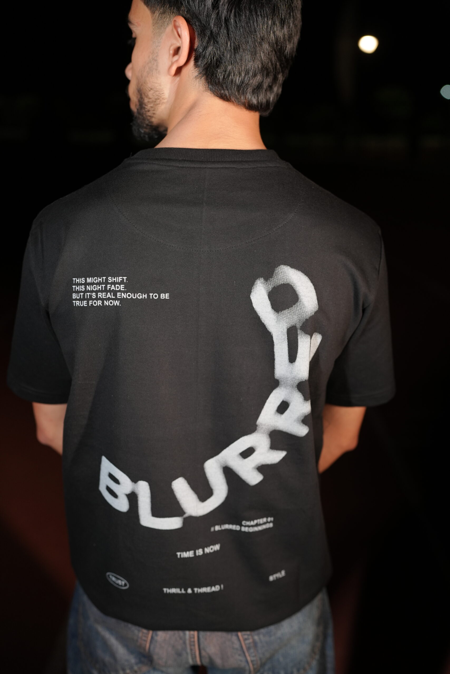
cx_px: 225
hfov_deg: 37.9
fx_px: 656
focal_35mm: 35
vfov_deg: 54.4
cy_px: 337
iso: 500
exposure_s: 1/160
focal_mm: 35
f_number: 2.2
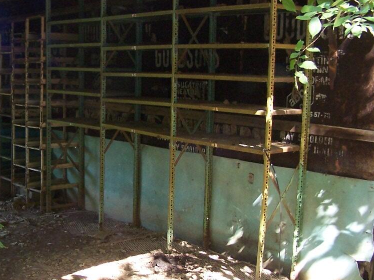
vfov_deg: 18.6
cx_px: 88
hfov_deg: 24.4
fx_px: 853
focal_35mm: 79
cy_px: 165
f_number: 2.8
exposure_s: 1/30
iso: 140
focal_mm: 6.3
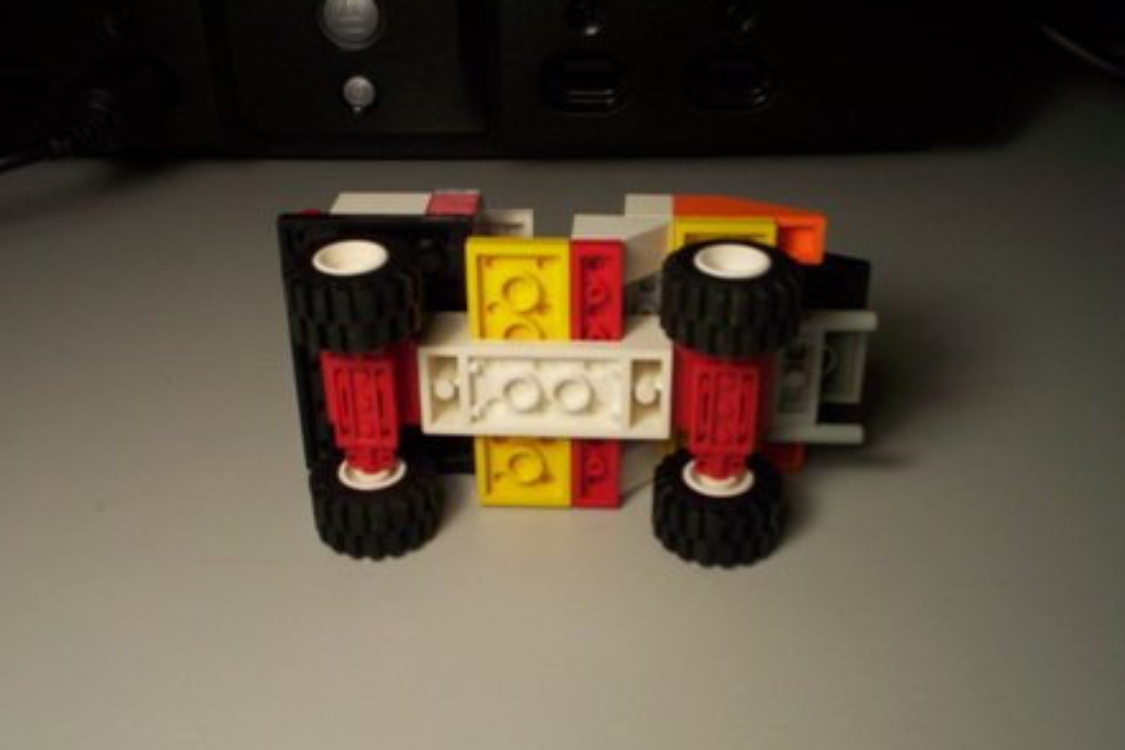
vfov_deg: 33.4
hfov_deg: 48.5
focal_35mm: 40
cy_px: 372
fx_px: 1250
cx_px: 560
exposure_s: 1/70.3
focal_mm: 4.99
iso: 100
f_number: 4.5
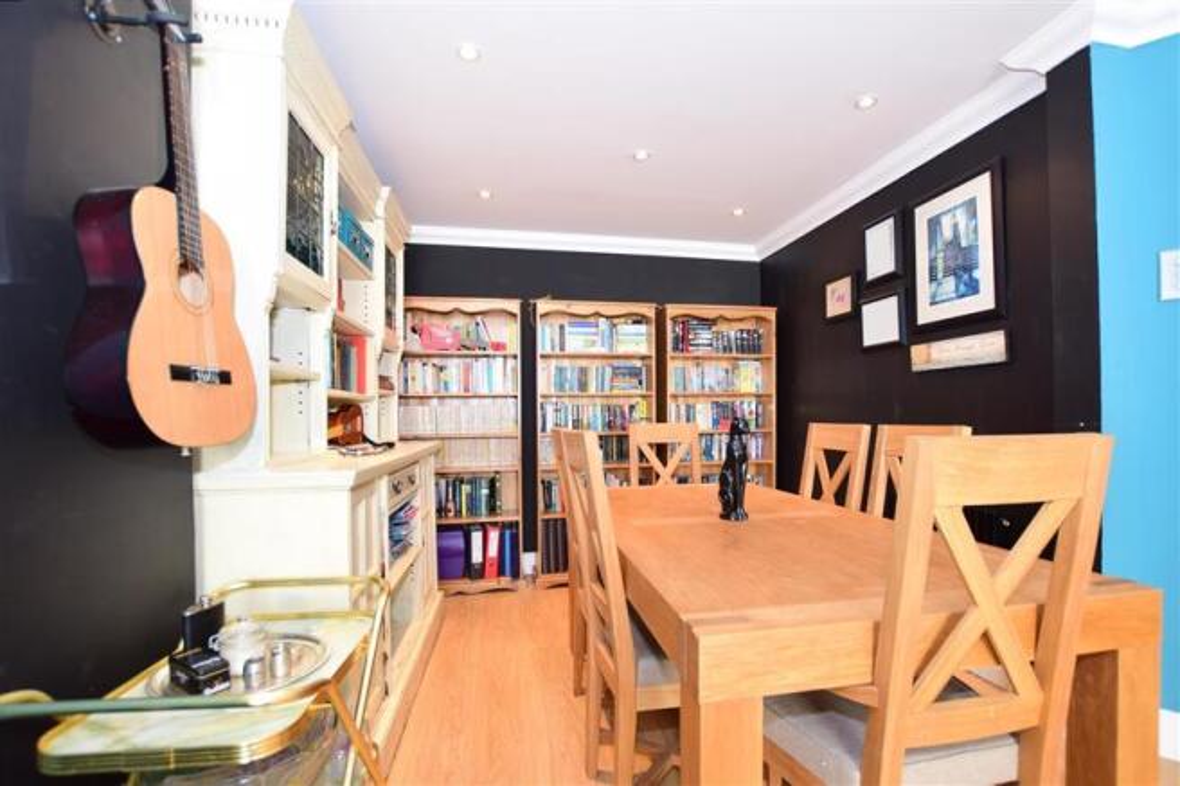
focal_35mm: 15
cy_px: 393
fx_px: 492
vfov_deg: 77.3
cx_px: 590
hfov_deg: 100.4
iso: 200
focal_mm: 10
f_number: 5
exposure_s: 1/6
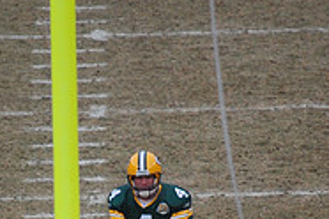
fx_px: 8544
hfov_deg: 2.2
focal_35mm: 935
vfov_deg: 1.5
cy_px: 244
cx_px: 129
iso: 800
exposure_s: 1/1250
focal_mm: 200
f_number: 5.6
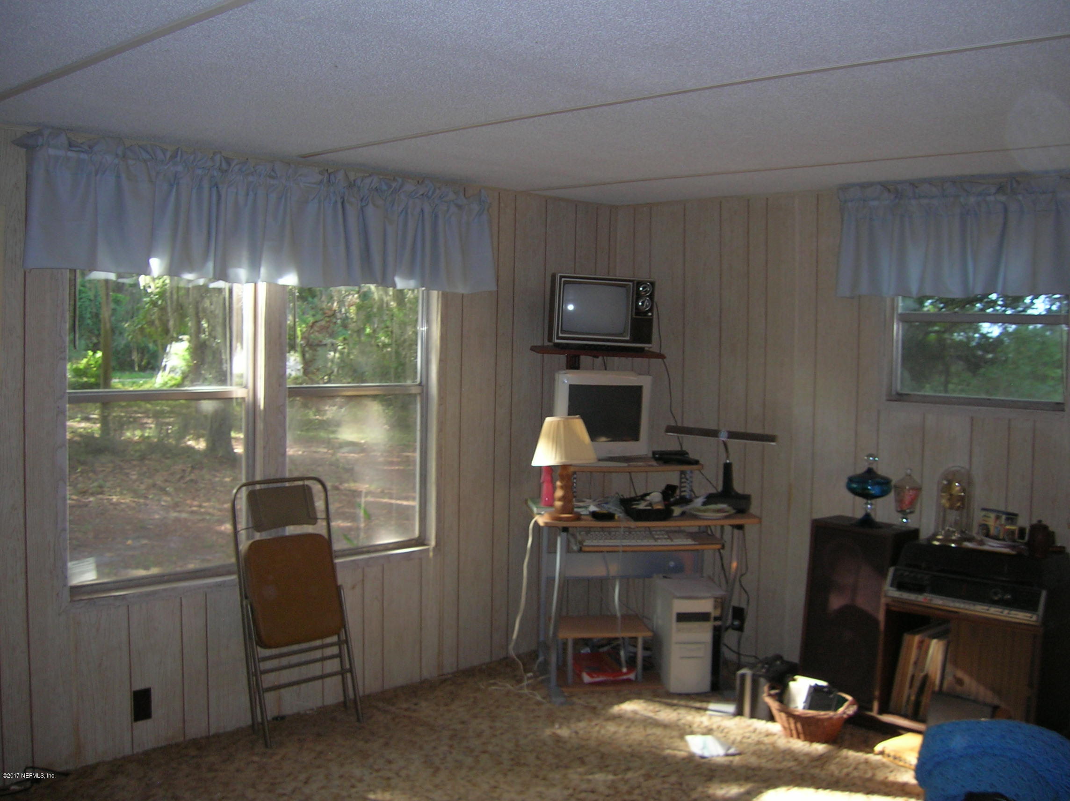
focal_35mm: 34
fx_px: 1050
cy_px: 400
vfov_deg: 41.7
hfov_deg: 54.0
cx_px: 535
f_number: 2.9
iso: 79
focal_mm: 5.7
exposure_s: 1/60.1
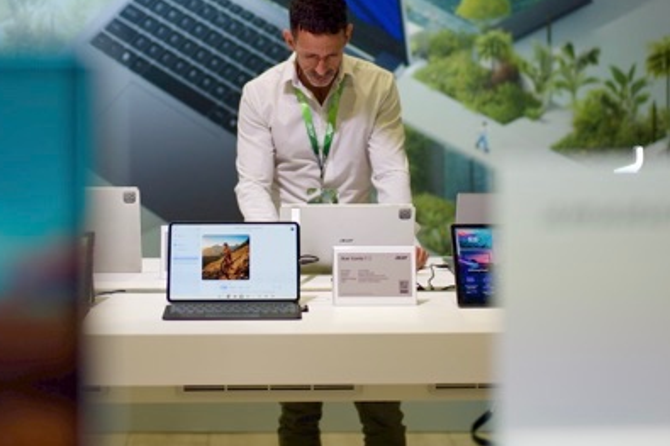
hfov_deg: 23.1
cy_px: 59
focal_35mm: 88
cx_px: 322
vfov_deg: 15.4
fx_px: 1637
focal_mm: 50
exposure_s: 1/360
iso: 160
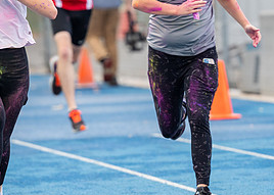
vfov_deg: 2.7
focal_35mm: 541
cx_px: 143
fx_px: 4207
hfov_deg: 3.7
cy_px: 114
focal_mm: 200
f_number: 2.8
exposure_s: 1/640
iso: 125
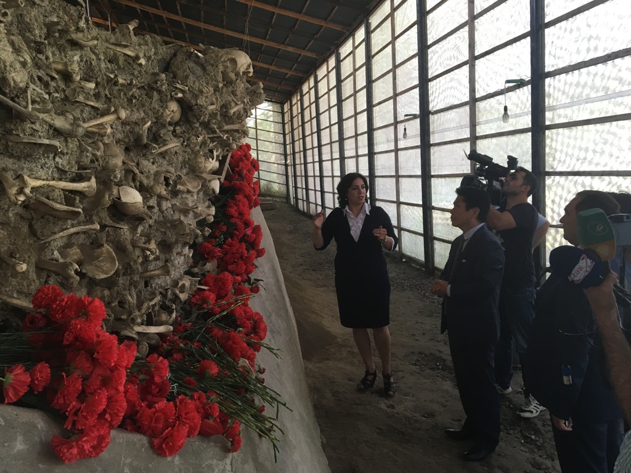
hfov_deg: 61.7
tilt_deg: -6.4
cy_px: 236
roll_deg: +3.2
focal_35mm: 29
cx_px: 316
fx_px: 529
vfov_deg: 48.2
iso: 50
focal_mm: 4.15
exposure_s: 1/33
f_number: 2.2
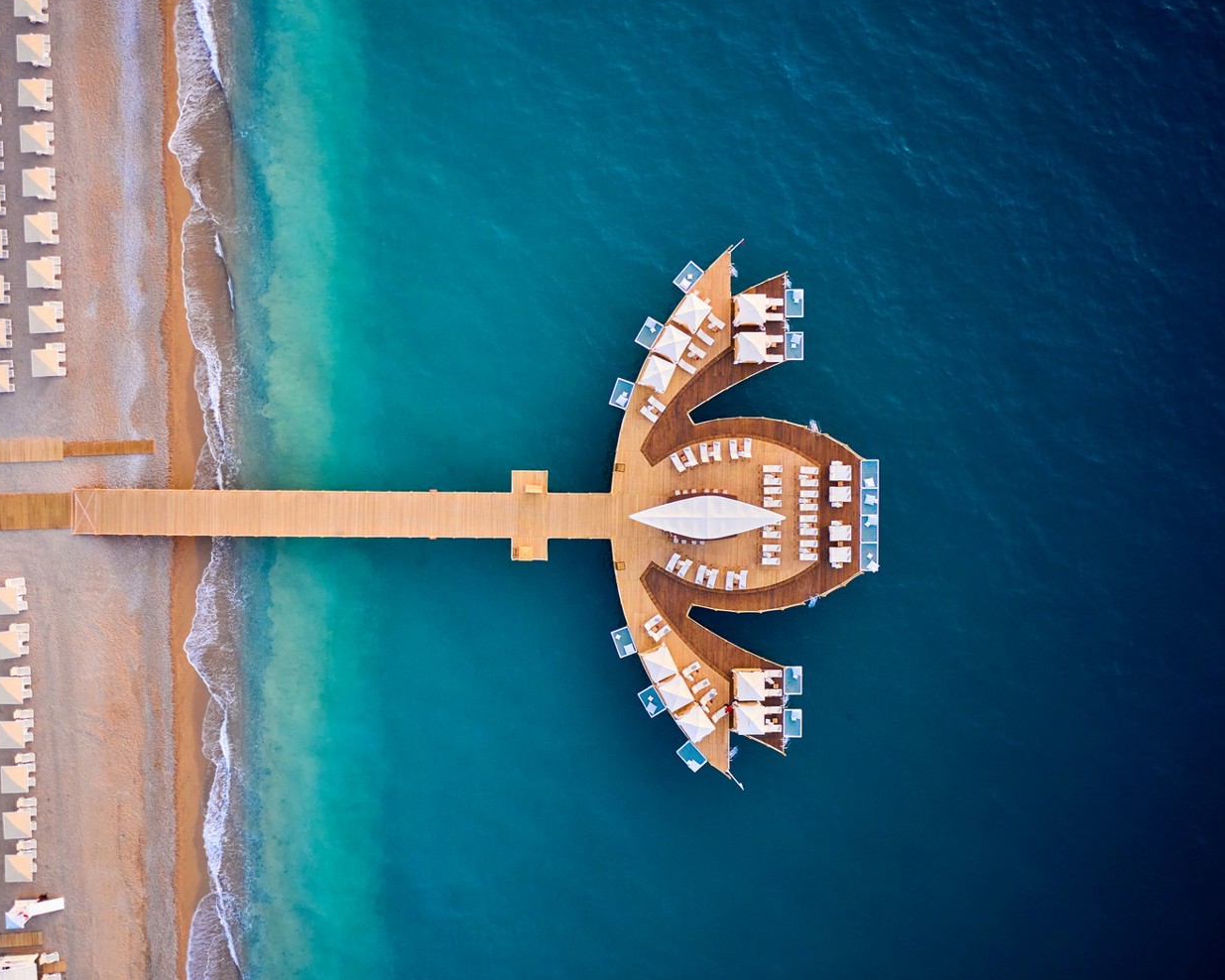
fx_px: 1160
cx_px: 497
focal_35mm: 32
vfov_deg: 45.8
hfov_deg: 55.3
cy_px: 486
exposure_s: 1/120
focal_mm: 10.26
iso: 200
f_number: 2.8
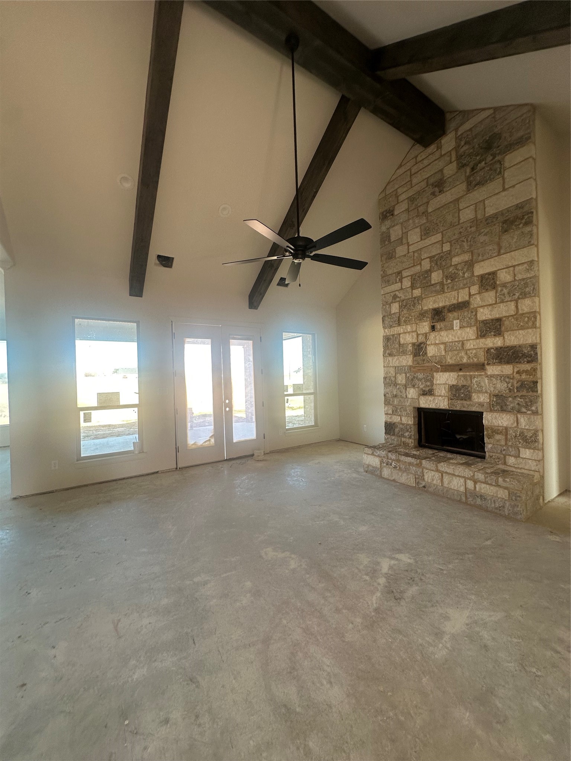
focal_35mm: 14
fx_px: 308
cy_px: 380
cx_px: 286
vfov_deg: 102.1
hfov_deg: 85.7
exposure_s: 1/99
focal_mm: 2.22
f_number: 2.2
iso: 80
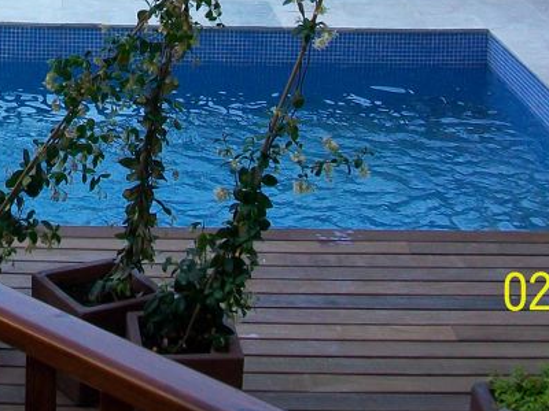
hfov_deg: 19.9
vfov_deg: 14.5
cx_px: 14
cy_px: -188
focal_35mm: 96
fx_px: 1523
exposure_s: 1/250
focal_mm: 5.7
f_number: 2.8
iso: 64
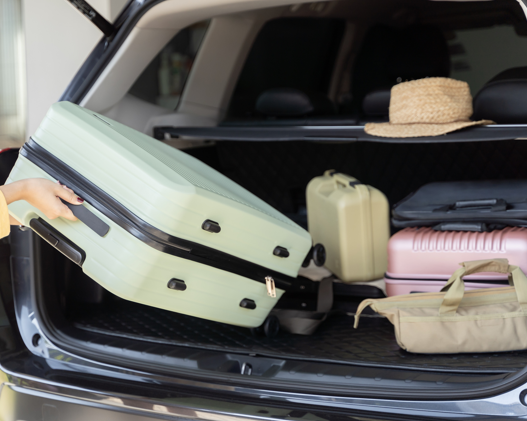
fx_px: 1092
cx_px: 230
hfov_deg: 27.1
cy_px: 210
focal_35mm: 70
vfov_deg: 21.9
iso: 250
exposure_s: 1/800
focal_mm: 62
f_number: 2.8
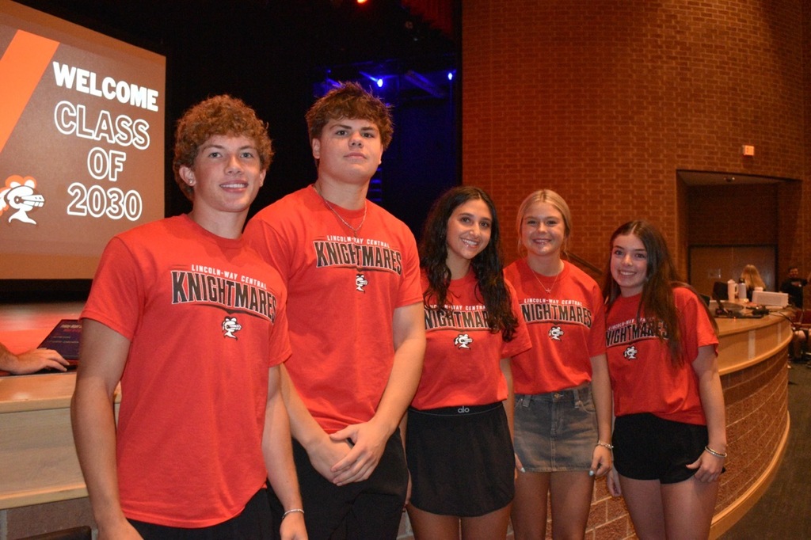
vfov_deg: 35.5
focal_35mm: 38
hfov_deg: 51.3
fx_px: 844
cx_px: 406
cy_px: 270
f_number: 4
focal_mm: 25
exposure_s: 1/60
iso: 5600
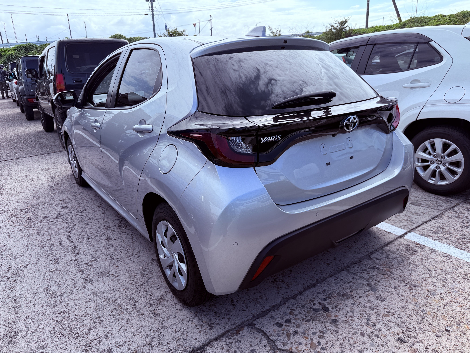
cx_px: 235
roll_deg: +2.7
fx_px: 326
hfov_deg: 71.6
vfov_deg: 56.8
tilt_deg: -13.2
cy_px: 176
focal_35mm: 24
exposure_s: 1/1812
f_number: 1.78
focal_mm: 6.76
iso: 80
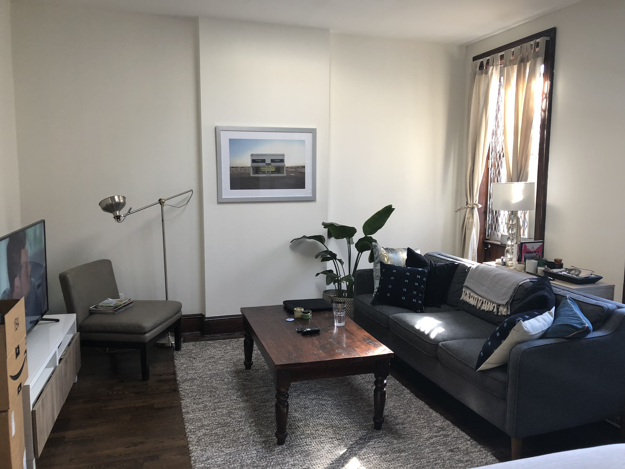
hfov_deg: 63.4
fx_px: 506
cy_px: 234
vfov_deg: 49.7
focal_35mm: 28
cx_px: 312
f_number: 1.8
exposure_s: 1/24
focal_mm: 3.99
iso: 40
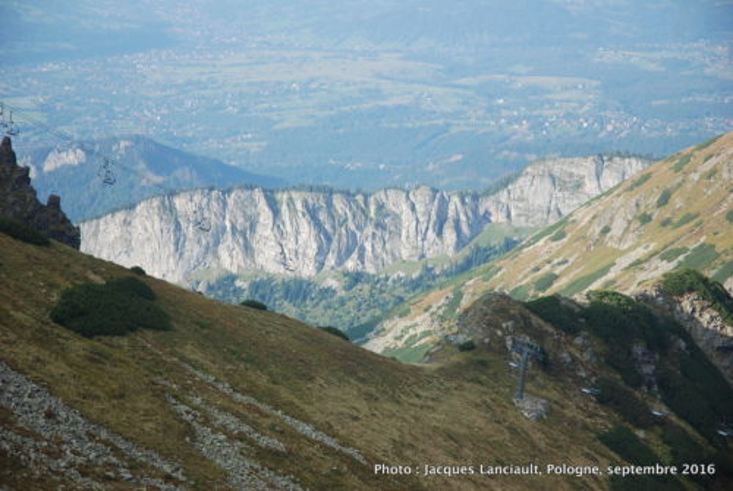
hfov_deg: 19.4
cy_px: 246
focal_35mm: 105
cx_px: 366
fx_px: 2141
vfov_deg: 13.1
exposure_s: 1/250
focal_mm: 70
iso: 100
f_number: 4.5
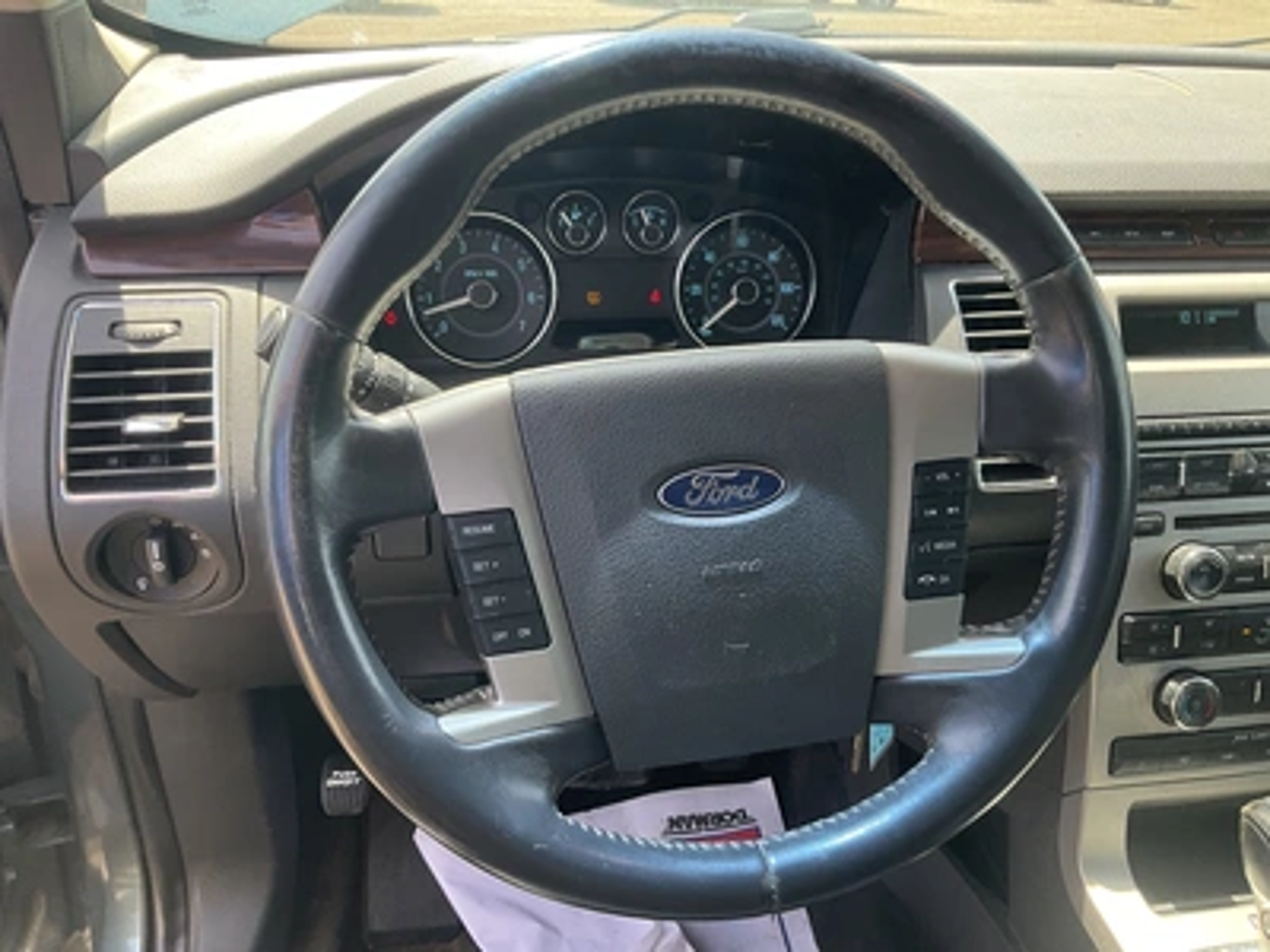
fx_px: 1064
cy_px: 476
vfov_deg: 48.2
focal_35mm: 29
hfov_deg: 61.7
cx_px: 635
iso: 40
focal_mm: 3
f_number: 1.8
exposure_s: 1/122
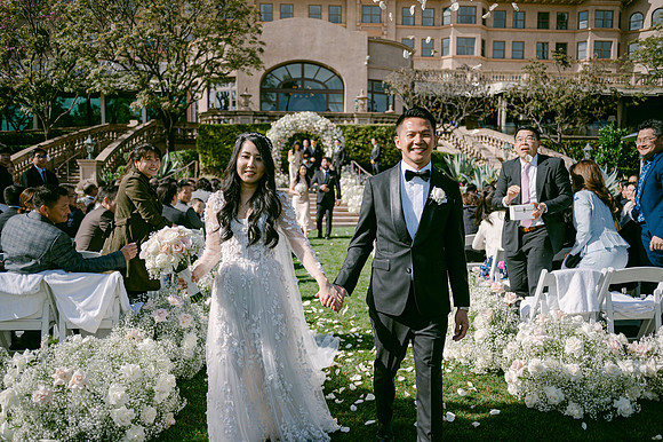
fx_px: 515
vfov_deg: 46.4
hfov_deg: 65.5
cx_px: 332
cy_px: 221
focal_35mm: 28
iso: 100
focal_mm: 28
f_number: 2.8
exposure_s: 1/2500
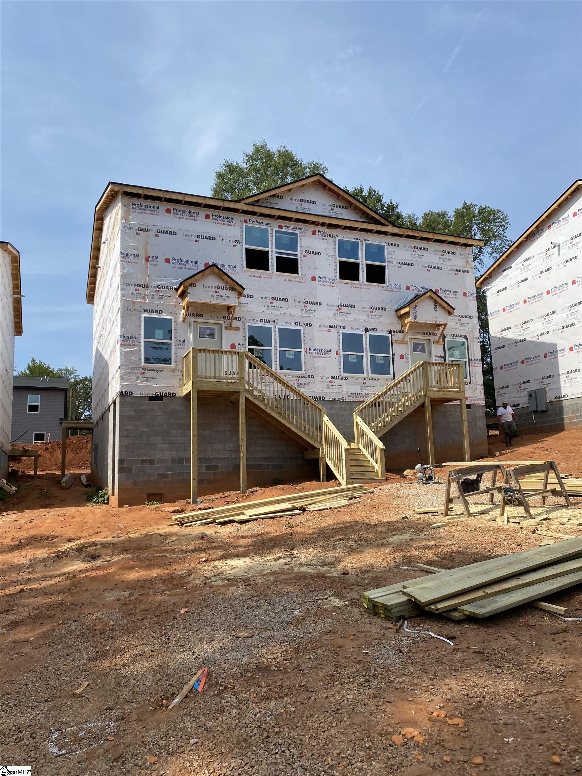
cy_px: 388
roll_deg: +1.0
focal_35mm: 26
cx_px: 291
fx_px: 583
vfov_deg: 67.3
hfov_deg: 53.1
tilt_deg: +9.3
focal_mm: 4.25
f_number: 1.8
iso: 32
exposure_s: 1/3040
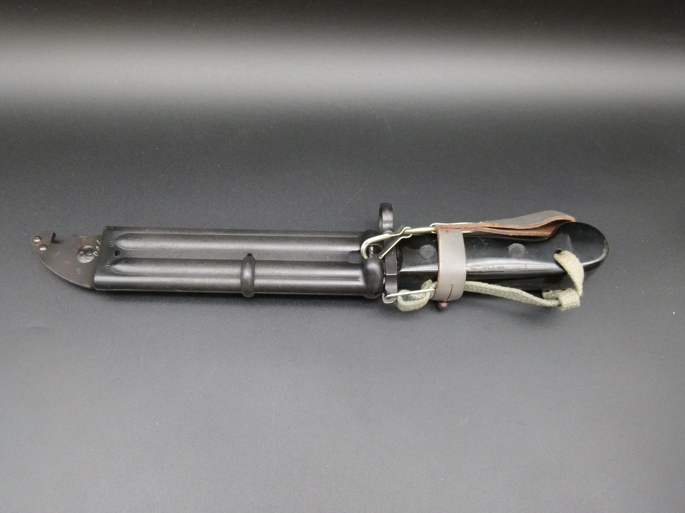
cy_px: 256
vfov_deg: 44.2
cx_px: 342
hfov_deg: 56.8
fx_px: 633
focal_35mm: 32
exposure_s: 1/60
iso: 320
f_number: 3
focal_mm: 5.7
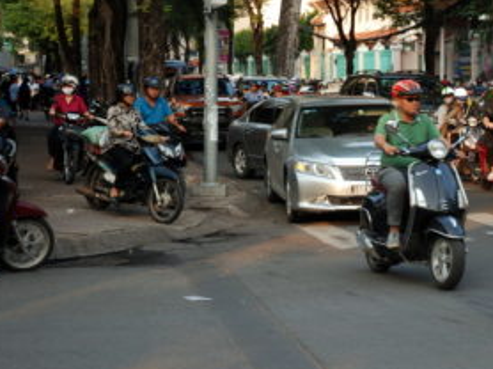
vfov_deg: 14.2
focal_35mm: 104
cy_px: 139
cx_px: 374
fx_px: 1480
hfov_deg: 18.8
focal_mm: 40
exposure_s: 1/80
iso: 100
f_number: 4.5
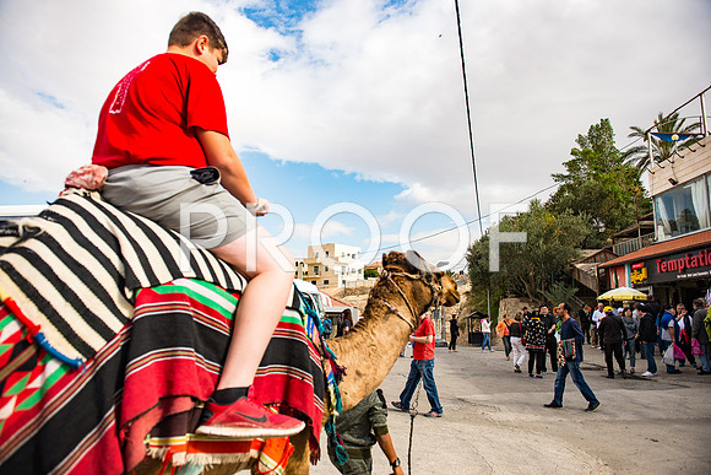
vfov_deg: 53.2
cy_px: 238
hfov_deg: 73.7
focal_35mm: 24
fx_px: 474
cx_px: 356
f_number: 2.8
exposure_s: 1/3200
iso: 200
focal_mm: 24
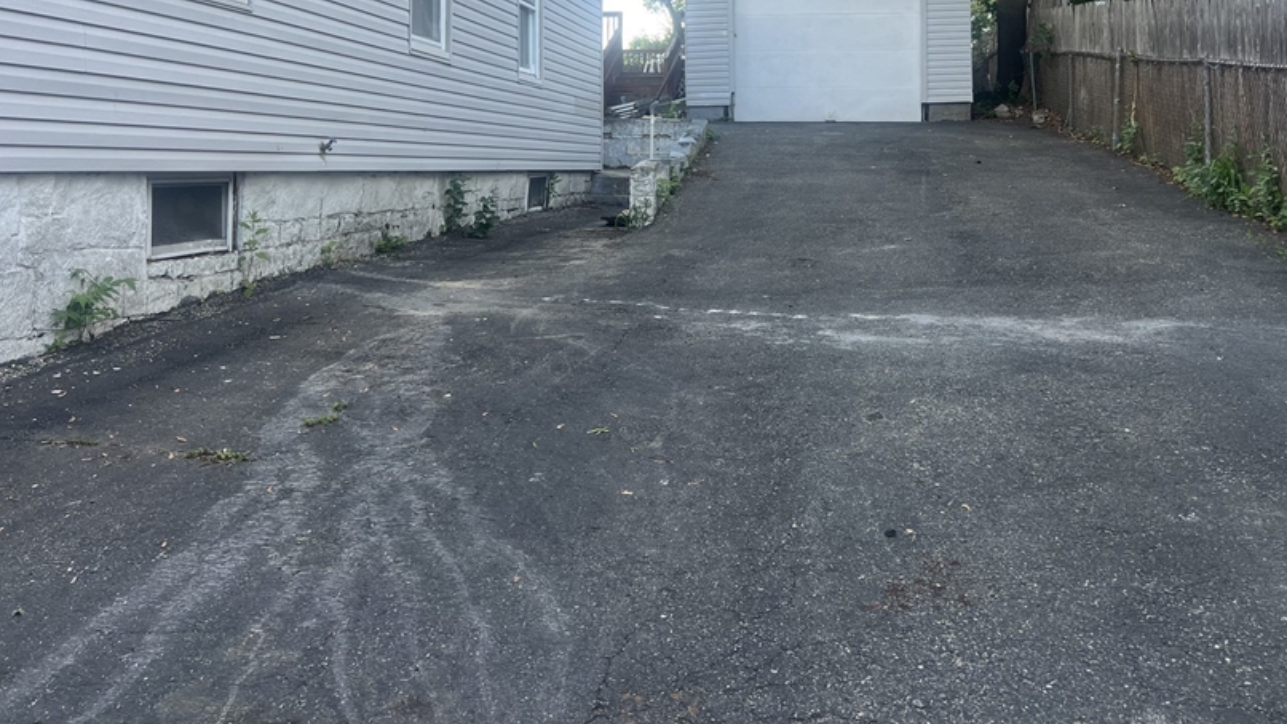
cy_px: 117
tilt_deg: +2.6
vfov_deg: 31.7
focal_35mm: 36
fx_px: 1228
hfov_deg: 55.2
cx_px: 707
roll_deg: -1.2
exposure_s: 1/249
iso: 40
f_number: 1.5
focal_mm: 5.7
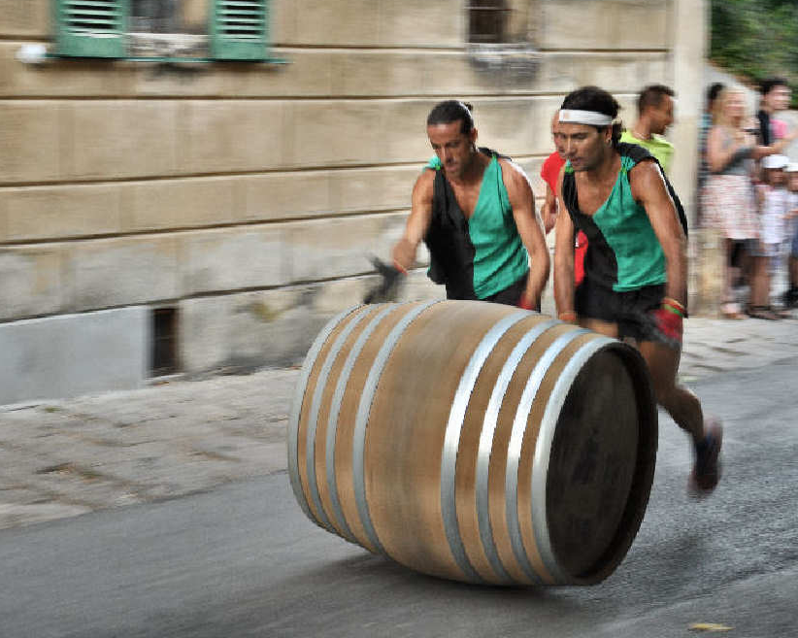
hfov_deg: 21.5
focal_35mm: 89
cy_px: 316
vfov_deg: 17.3
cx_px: 390
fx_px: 2101
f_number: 5
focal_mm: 52
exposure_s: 1/40
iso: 400
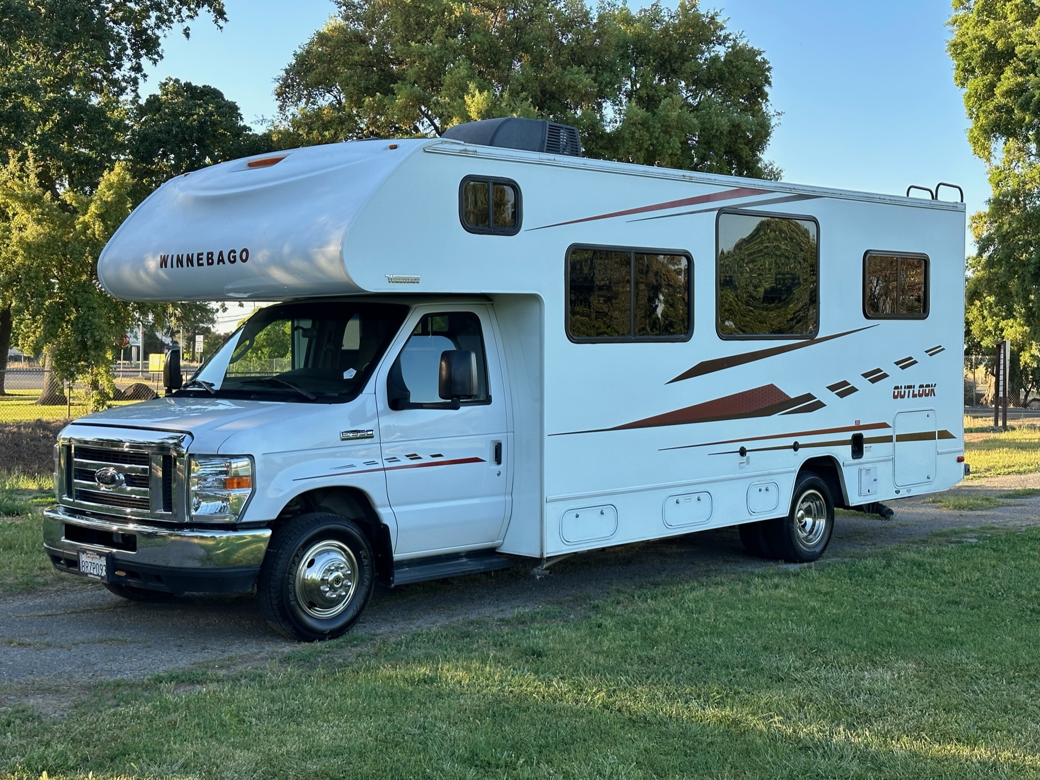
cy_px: 390
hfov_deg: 39.7
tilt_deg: -2.4
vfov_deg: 30.3
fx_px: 1442
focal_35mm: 48
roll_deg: -0.7
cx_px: 520
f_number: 1.78
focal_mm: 6.86
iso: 64
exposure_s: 1/631
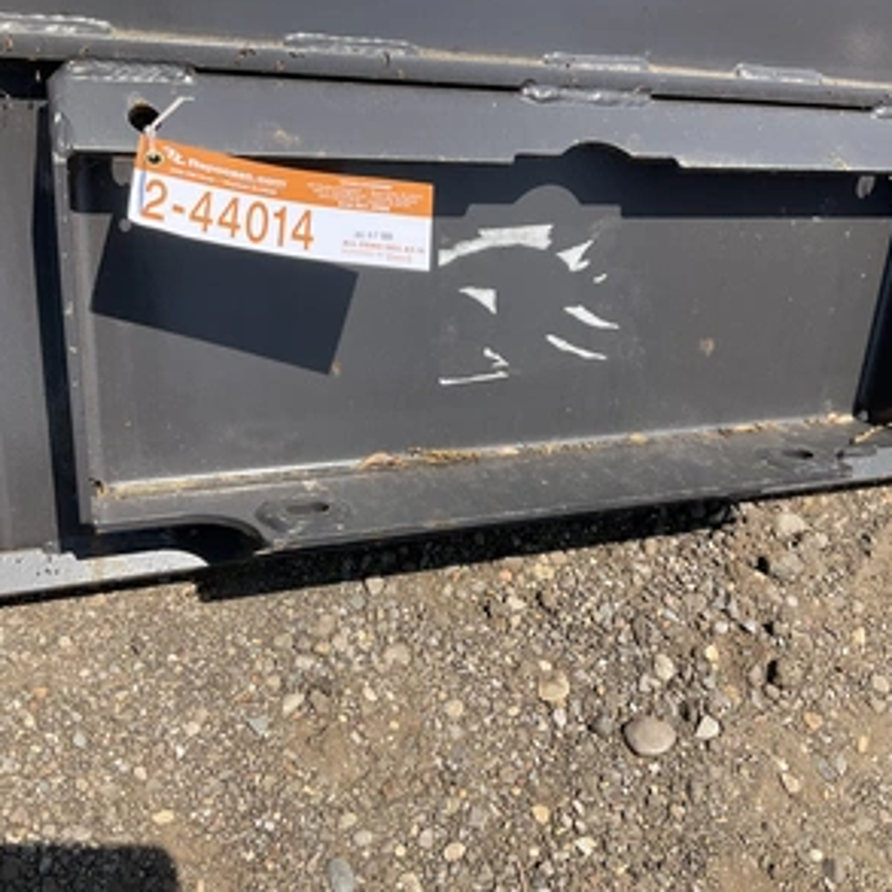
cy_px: 438
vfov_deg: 47.2
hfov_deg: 47.2
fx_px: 1020
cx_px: 487
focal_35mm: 35
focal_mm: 3
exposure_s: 1/1311
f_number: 1.8
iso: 25
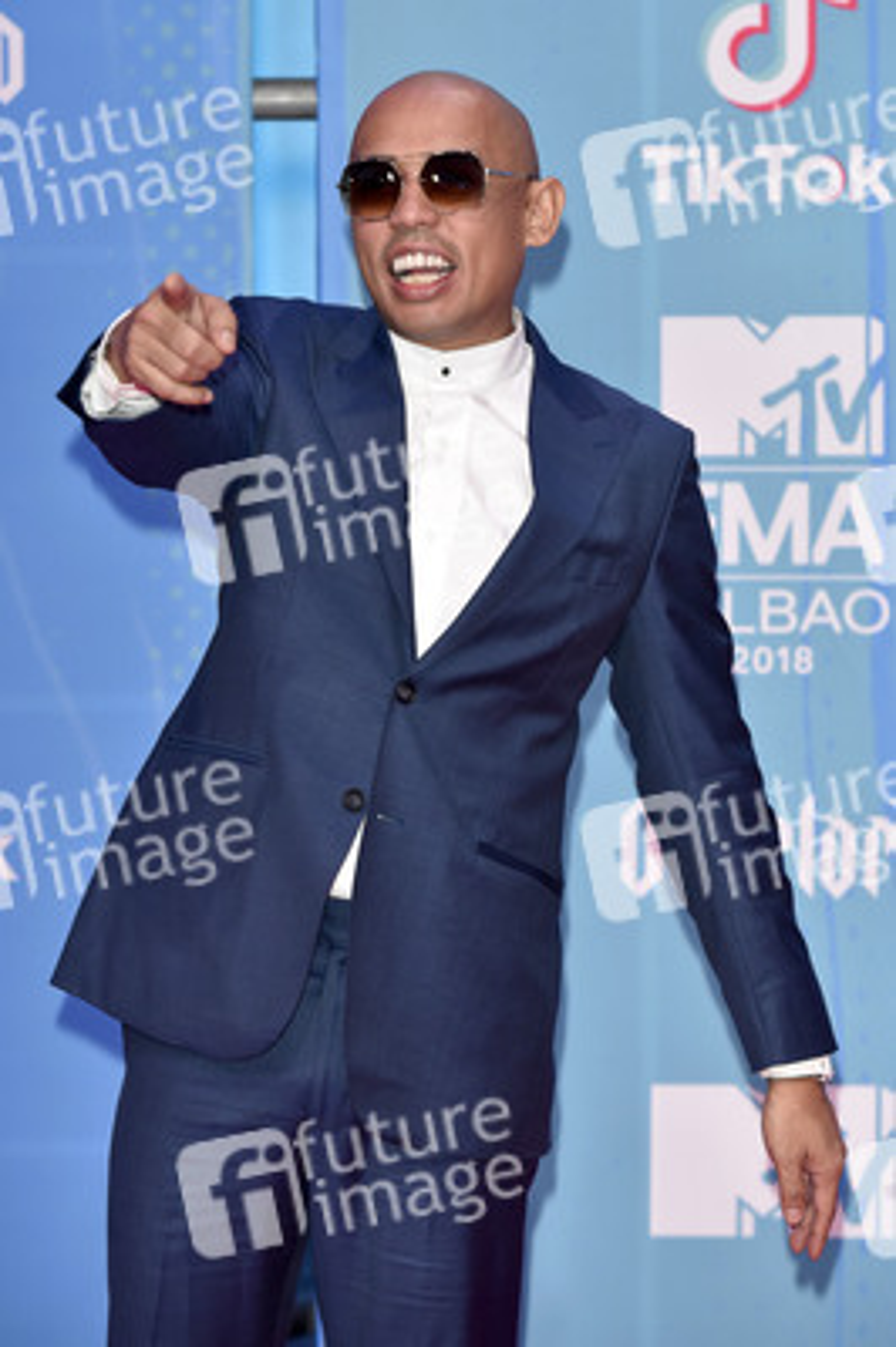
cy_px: 674
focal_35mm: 135
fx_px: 5048
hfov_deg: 10.1
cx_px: 448
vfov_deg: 15.2
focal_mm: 135
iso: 2000
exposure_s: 1/250
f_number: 4.5
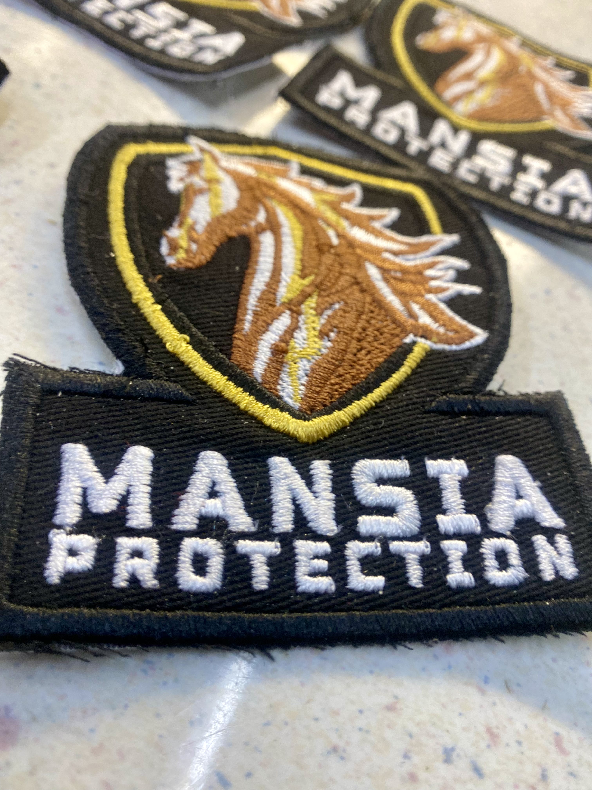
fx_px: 593
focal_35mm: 26
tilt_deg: -50.8
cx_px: 296
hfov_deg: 53.1
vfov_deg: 67.3
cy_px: 395
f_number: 1.8
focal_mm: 4.25
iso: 100
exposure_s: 1/50
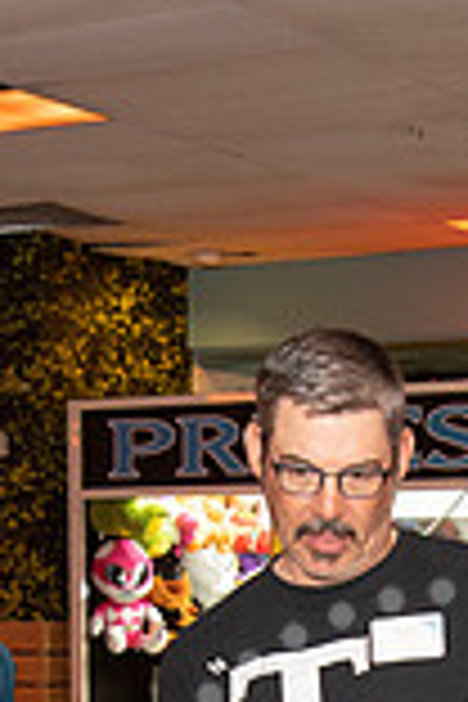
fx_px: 2359
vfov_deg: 15.8
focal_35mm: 121
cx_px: 319
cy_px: 994
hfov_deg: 11.3
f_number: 5.6
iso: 1000
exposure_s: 1/60
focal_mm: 28
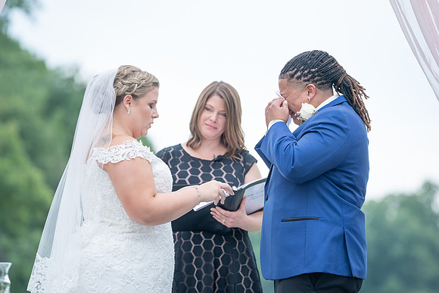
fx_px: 2675
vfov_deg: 6.3
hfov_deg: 9.4
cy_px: 139
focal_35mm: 219
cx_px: 237
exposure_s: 1/200
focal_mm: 198
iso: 160
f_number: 4
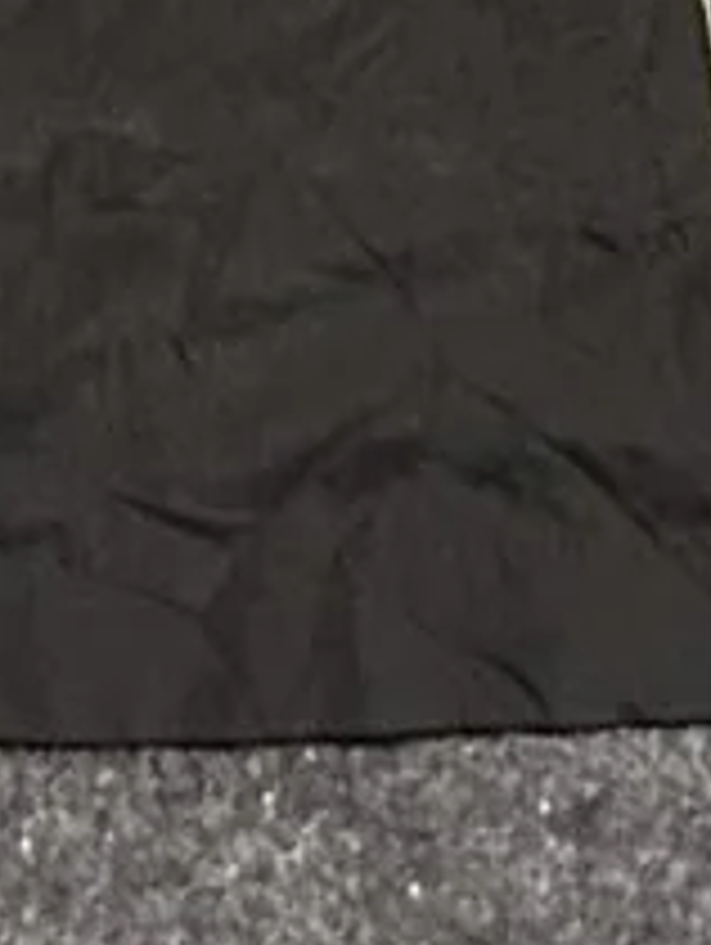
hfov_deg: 7.4
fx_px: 5411
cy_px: -1908
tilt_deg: -68.8
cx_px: 904
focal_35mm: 198
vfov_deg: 8.4
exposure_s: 1/33
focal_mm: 5.7
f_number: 1.5
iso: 400
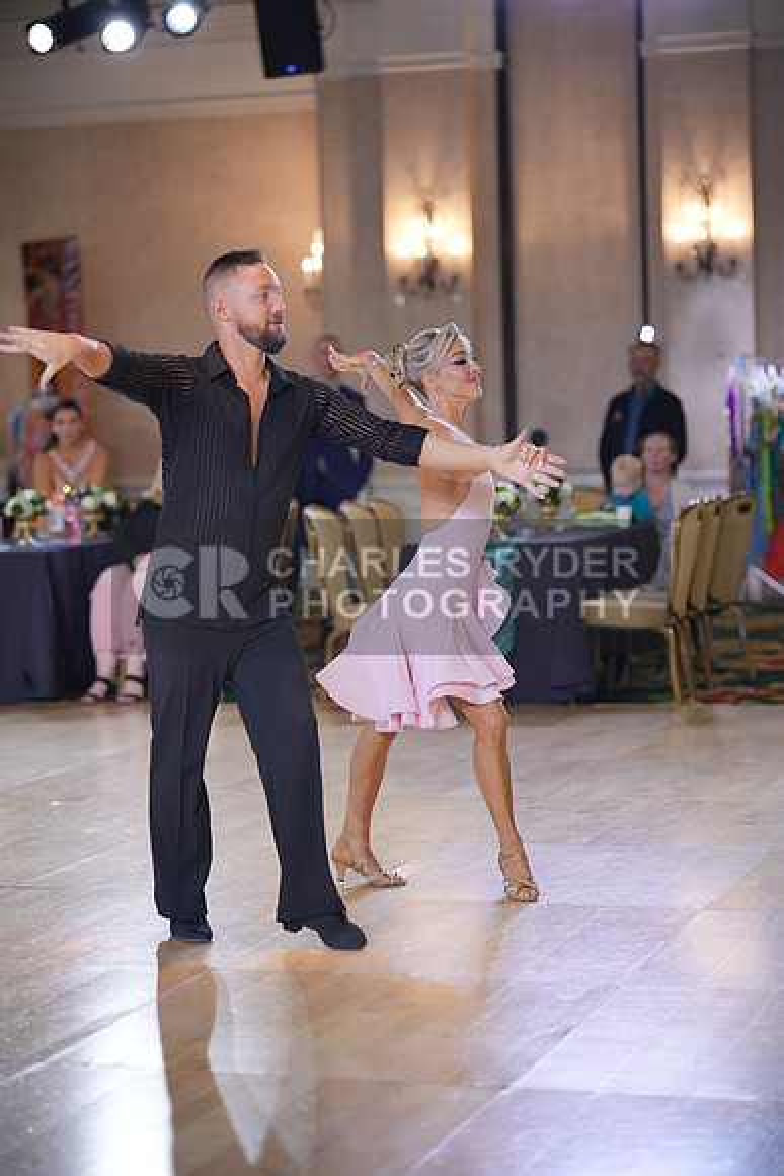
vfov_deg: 24.5
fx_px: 2710
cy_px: 588
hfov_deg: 16.5
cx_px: 392
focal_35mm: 83
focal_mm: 83
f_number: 2
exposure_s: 1/500
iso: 800
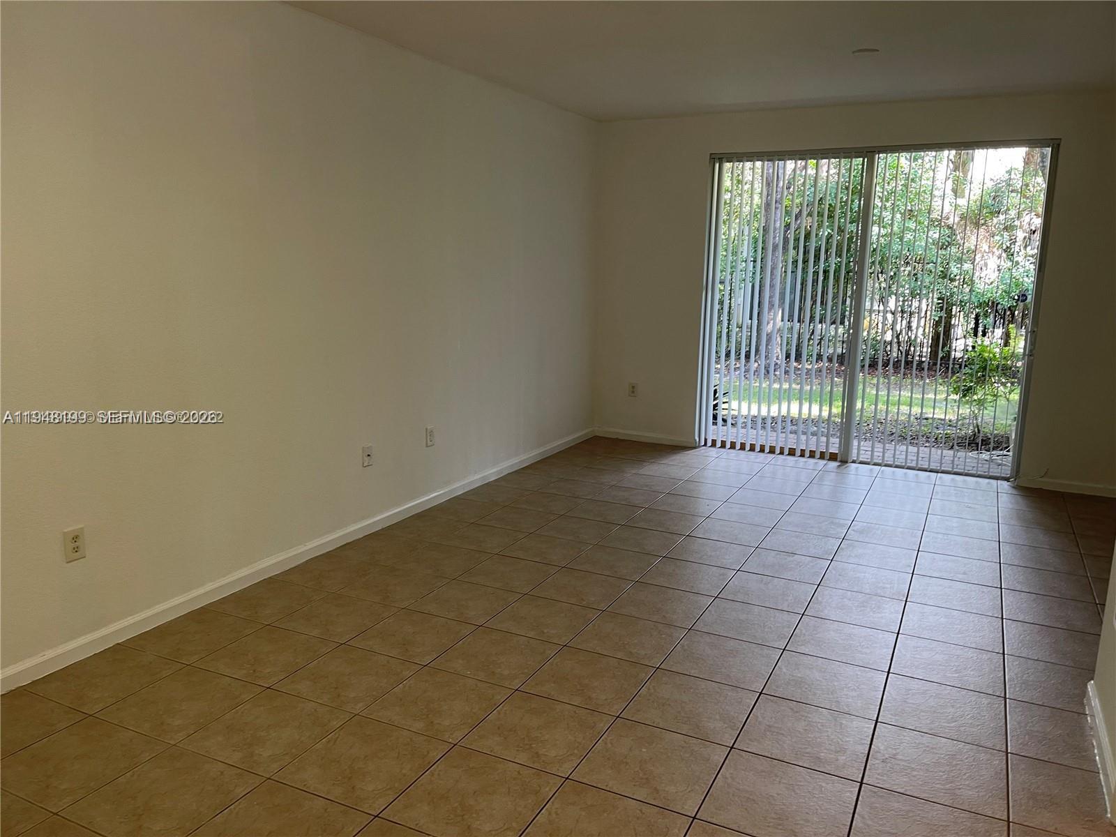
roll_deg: -1.8
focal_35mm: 26
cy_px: 418
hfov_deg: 67.3
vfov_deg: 53.1
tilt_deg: -9.7
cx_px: 558
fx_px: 838
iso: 80
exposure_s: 1/60
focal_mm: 5.1
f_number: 1.6
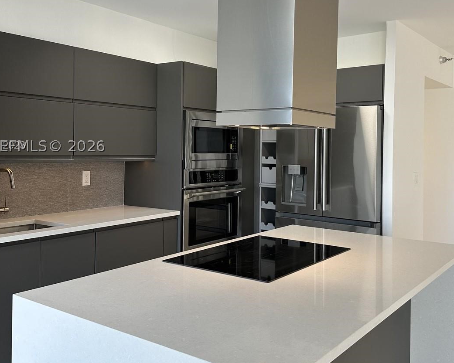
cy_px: 146
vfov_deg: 41.0
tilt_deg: +0.1
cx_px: 239
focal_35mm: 36
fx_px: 484
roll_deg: -1.5
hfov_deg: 50.3
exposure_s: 1/120
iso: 80
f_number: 1.78
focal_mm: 6.86
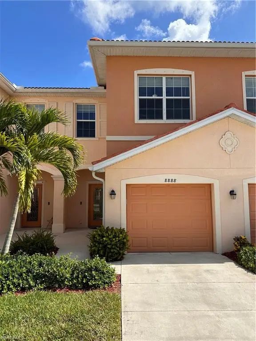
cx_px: 128
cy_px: 170
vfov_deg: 71.6
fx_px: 237
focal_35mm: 24
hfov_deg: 56.8
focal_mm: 6.86
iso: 80
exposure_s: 1/4348
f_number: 1.78
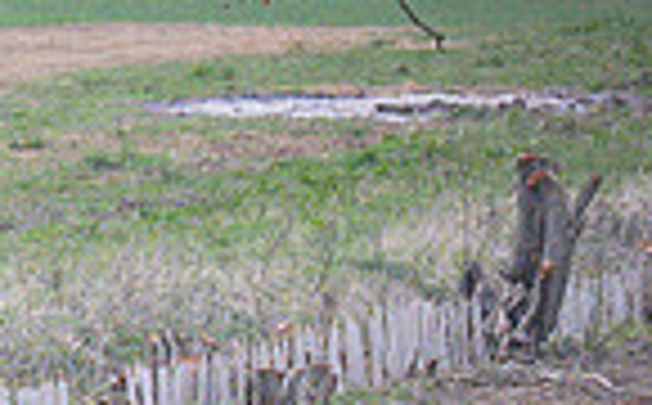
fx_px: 41251
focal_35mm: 2326
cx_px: -814
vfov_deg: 0.6
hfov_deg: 0.9
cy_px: 505
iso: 1600
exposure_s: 1/1000
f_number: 4
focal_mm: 200
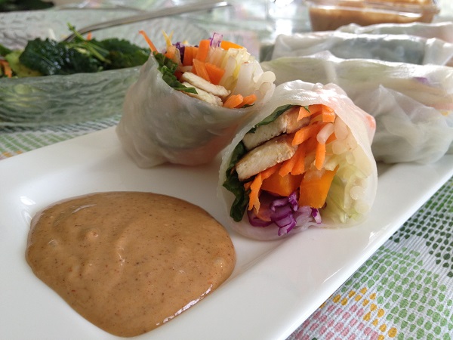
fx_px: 458
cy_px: 170
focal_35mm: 35
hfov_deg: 52.6
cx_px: 226
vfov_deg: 40.7
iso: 50
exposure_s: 1/30
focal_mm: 4.28
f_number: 2.4
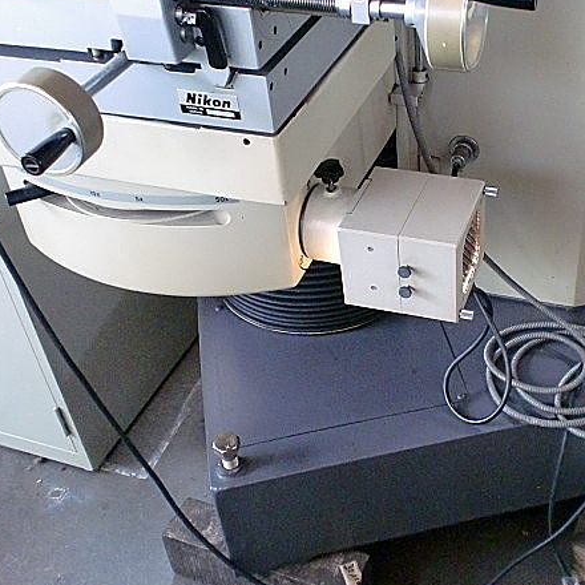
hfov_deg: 36.9
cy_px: 286
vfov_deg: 37.6
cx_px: 416
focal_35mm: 45
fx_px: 860
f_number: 3.1
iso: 640
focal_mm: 6.3
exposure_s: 1/60
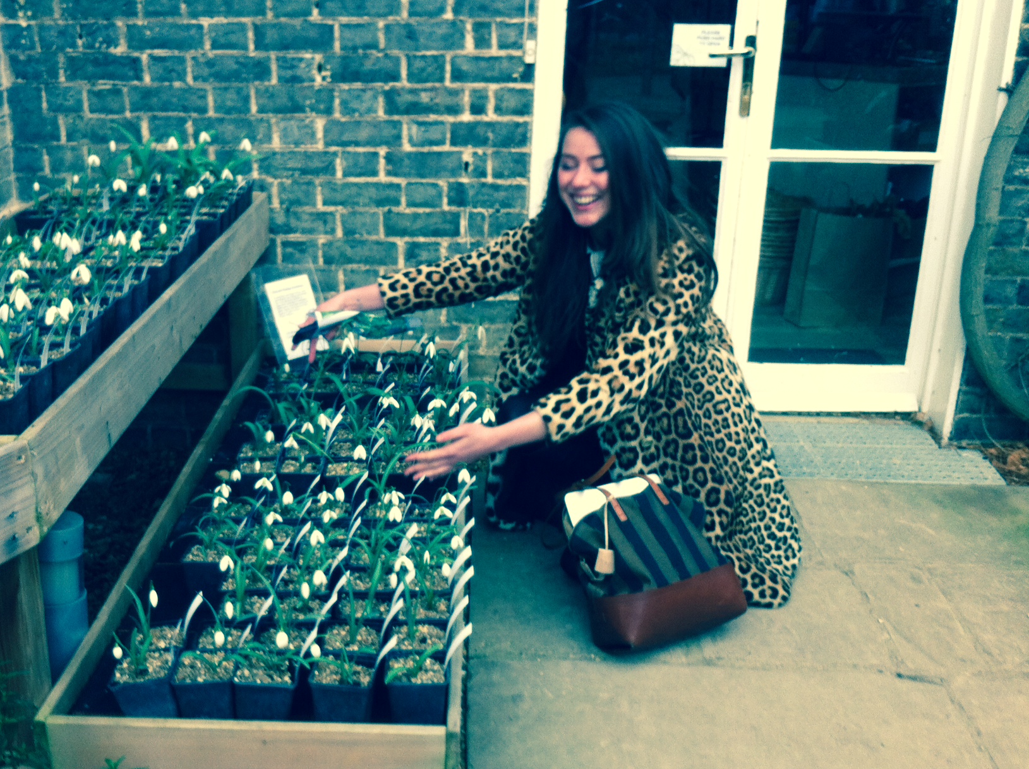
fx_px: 1306
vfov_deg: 32.7
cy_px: 439
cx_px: 383
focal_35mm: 44
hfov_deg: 42.7
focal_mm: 3.85
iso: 100
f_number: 2.8
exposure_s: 1/40
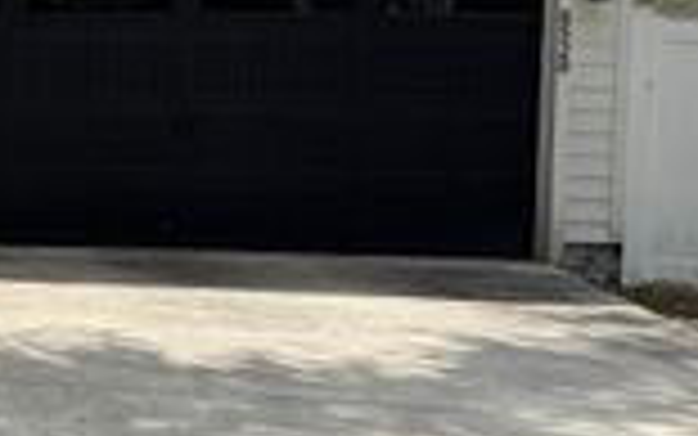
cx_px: -302
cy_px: 115
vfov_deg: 15.9
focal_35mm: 82
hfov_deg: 21.7
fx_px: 1560
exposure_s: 1/4975
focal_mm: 6.76
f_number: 1.78
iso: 125
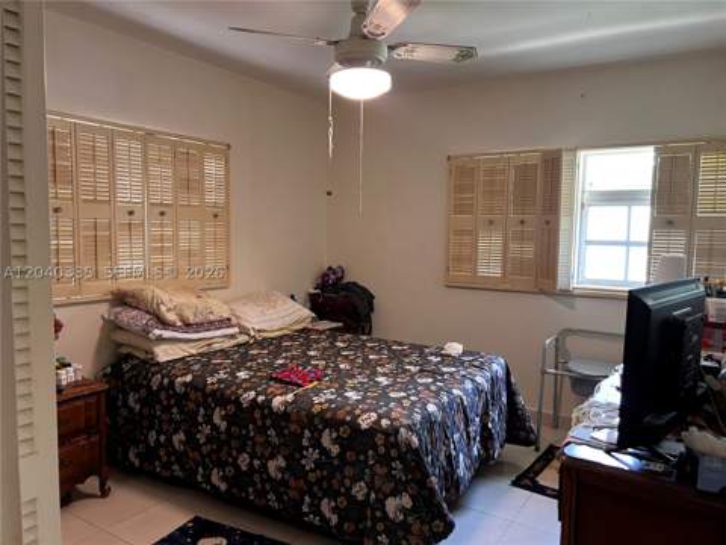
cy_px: 272
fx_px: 545
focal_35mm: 26
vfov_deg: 53.1
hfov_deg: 67.3
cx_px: 363
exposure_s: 1/60
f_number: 1.5
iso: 80
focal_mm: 5.7
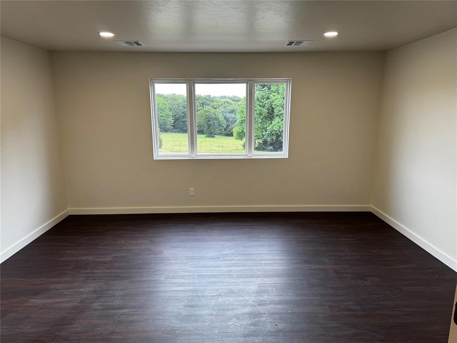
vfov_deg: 56.8
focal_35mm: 24
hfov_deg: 71.6
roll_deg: -0.4
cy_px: 172
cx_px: 228
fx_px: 317
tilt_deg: -12.0
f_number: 1.78
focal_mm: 6.76
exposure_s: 1/121
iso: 100
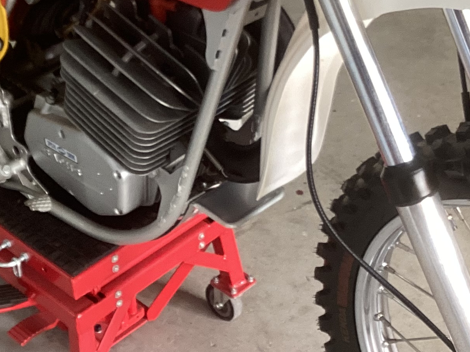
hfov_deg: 23.3
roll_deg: +1.8
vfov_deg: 17.5
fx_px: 1140
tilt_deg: -34.0
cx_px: 204
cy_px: 113
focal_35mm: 84
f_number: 2.4
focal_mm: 3.3
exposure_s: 1/50
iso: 125
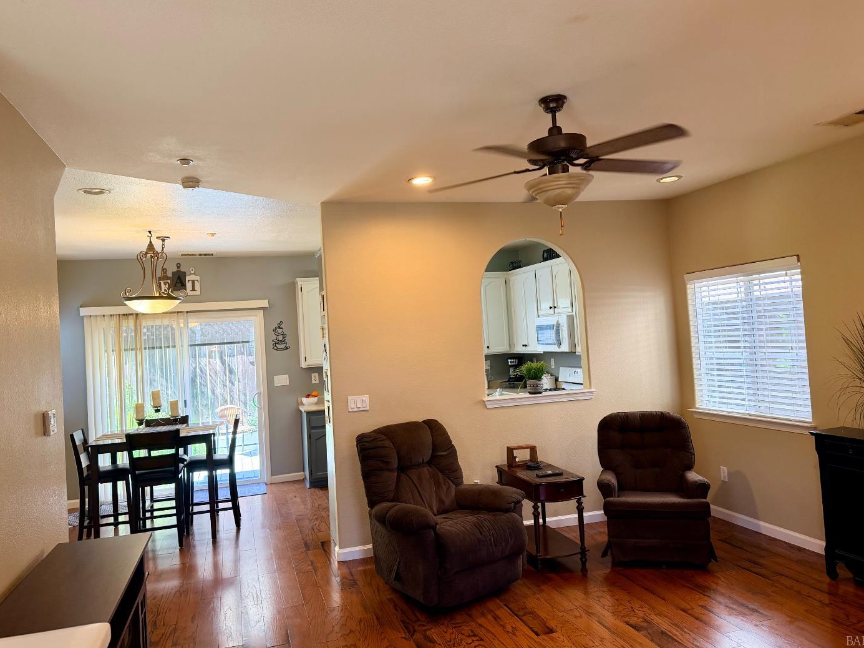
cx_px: 429
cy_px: 312
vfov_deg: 53.0
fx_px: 649
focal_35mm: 26
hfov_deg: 67.3
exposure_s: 1/120
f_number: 1.78
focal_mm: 6.76
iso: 200
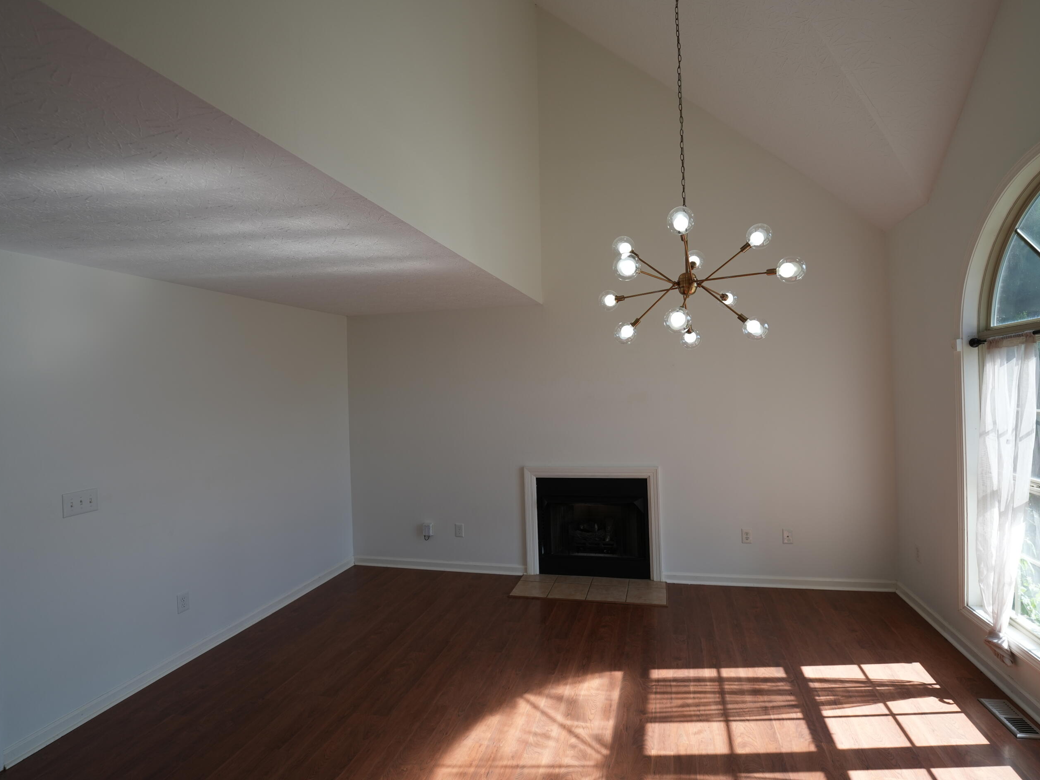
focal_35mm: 16
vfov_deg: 78.1
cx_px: 553
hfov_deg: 94.4
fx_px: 481
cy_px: 381
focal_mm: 14
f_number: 4
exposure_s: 1/160
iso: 200
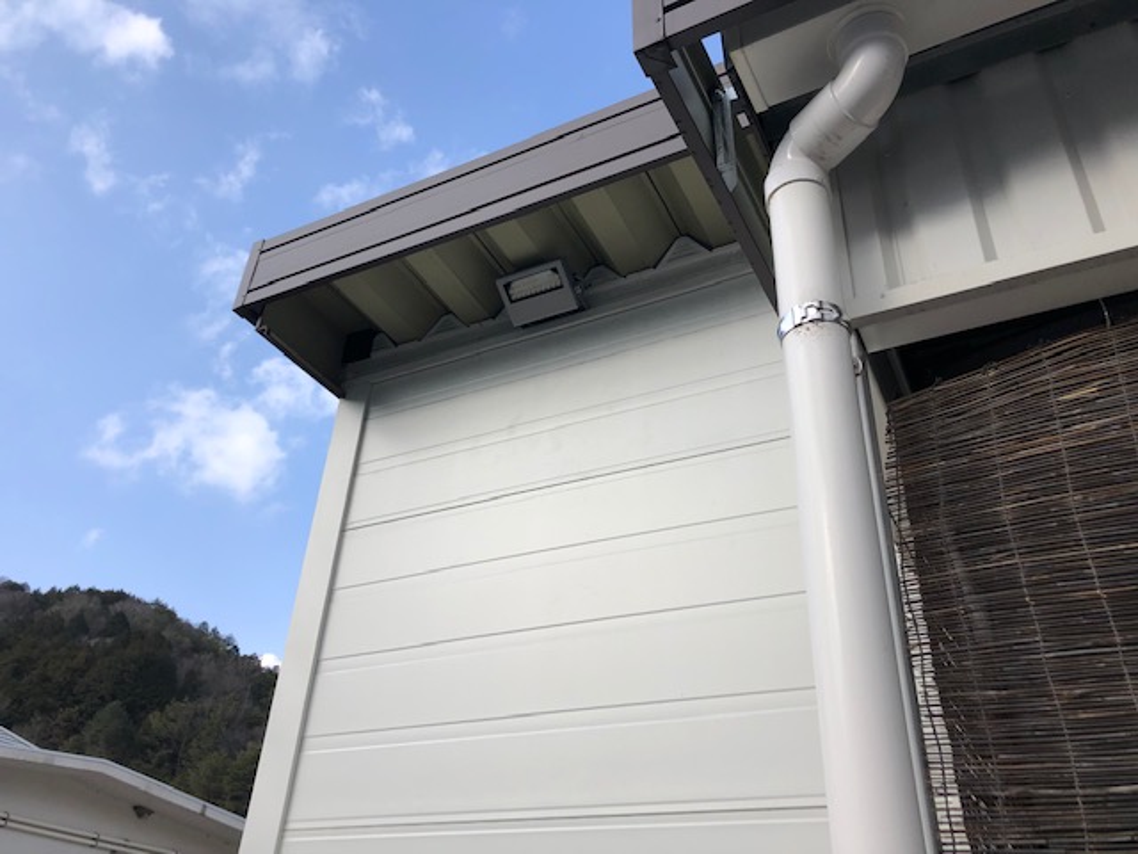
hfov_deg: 63.4
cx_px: 569
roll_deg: -5.1
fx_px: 920
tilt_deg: +30.6
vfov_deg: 49.7
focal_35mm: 28
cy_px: 427
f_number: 1.8
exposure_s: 1/1350
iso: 20
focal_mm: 3.99
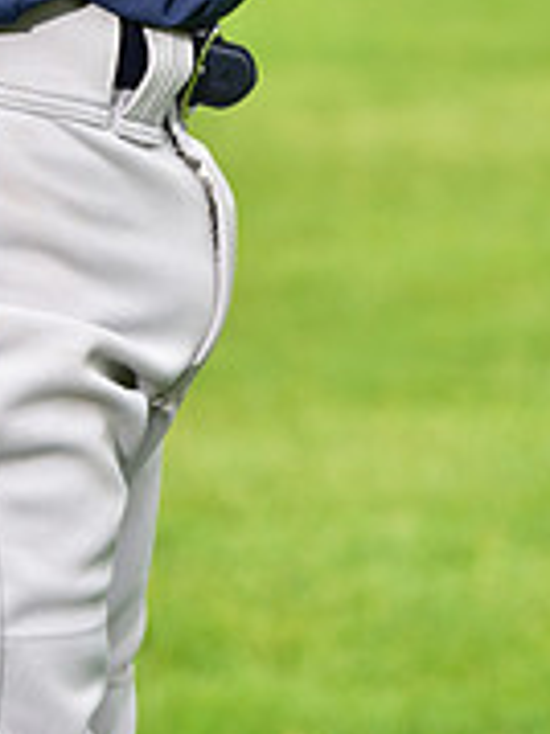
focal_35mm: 437
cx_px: 146
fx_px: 9269
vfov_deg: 4.5
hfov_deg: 3.4
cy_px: -443
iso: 400
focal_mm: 140
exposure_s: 1/250
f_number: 5.6
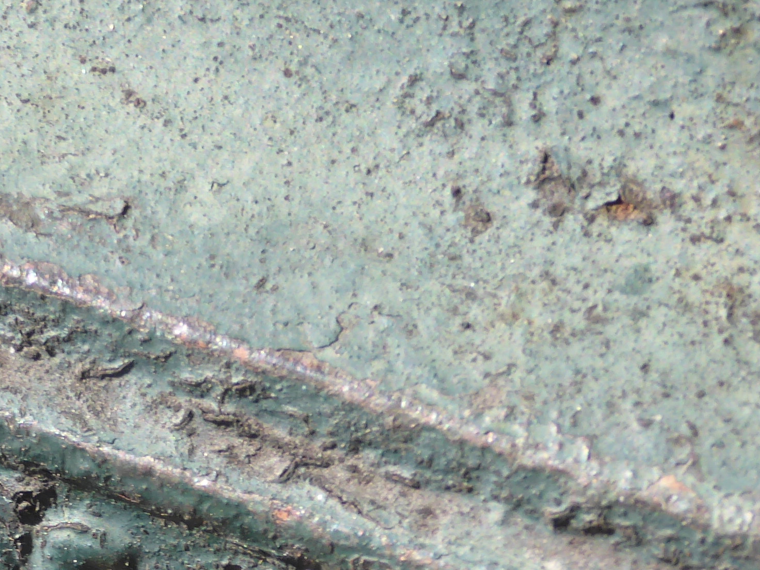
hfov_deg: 6.2
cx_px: 12
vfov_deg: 4.7
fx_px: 6982
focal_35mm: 318
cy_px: 774
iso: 80
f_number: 5.1
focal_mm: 19
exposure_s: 1/200
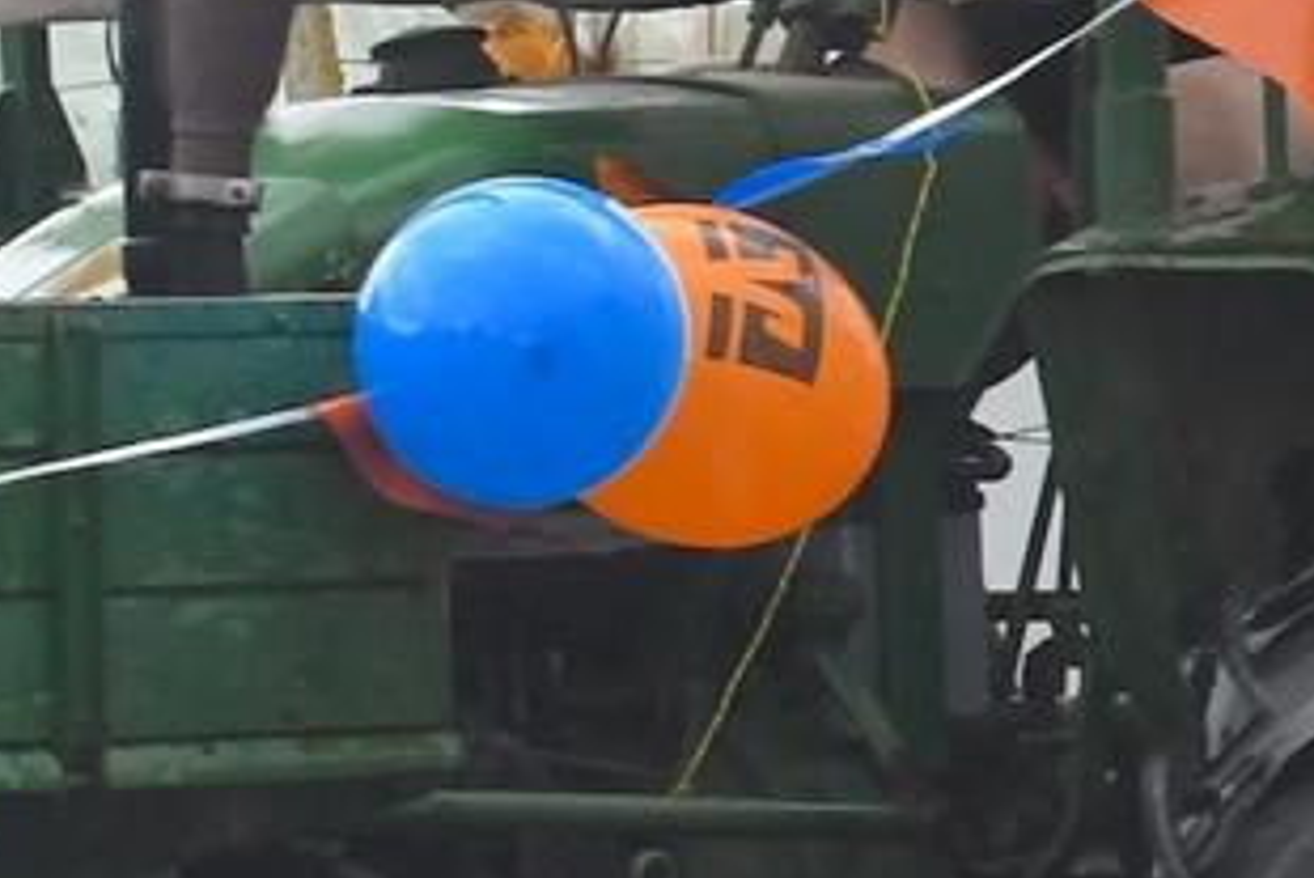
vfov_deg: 2.6
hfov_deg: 3.7
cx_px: 3425
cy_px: 517
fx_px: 19682
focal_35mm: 539
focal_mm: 58
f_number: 8
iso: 800
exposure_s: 1/250
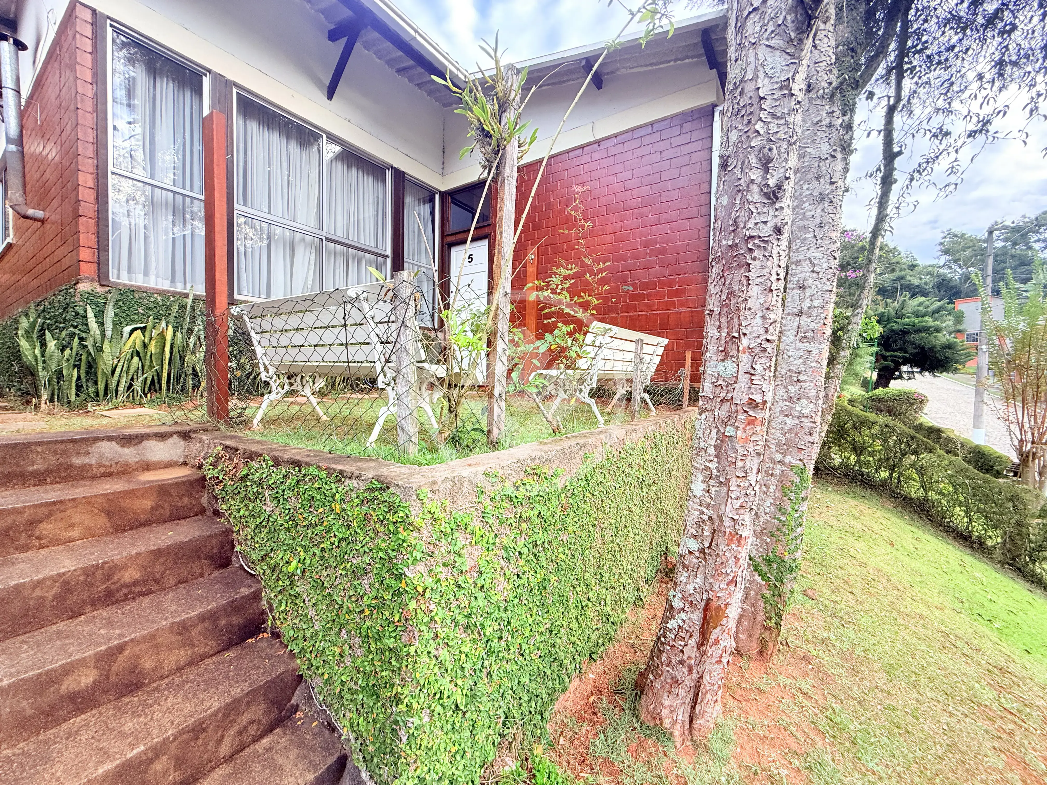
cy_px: 392
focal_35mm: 14
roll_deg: -0.5
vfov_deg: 85.7
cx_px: 524
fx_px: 423
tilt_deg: -1.3
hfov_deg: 102.1
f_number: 2.2
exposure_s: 1/99
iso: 100
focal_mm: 2.22
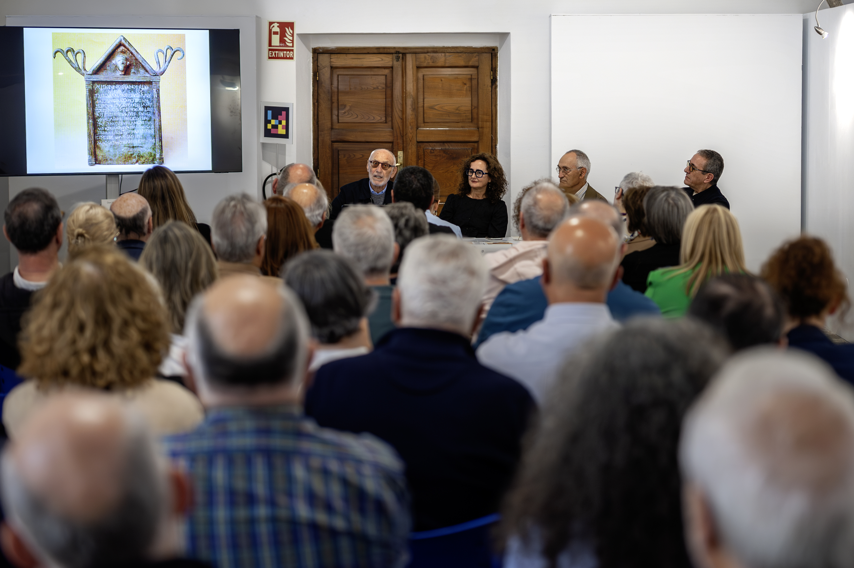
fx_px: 1778
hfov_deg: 27.0
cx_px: 427
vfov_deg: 18.2
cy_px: 284
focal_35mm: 75
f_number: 2.8
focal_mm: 75
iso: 800
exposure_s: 1/125
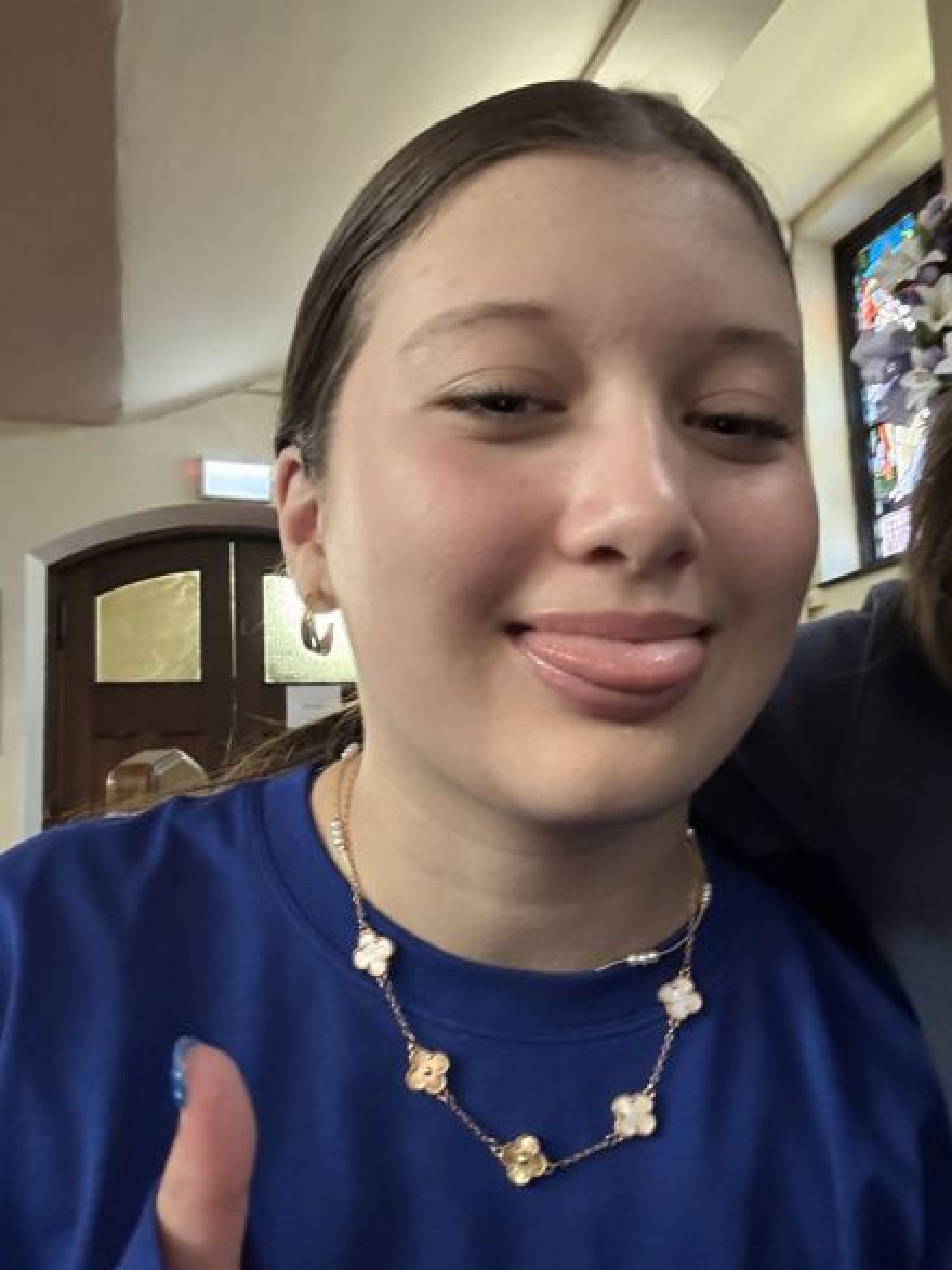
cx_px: 476
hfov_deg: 46.8
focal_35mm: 30
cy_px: 635
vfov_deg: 60.0
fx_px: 1100
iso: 500
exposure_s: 1/30
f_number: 1.9
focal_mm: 2.69
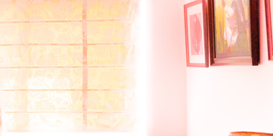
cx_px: -66
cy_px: 76
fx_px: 556
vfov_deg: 13.9
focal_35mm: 79
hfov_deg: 24.6
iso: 125
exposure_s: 1/5
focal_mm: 18
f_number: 3.5
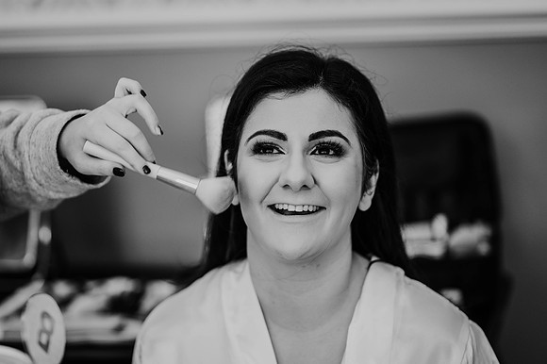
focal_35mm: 85
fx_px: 1291
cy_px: 182
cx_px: 274
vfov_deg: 16.1
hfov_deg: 23.9
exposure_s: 1/160
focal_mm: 85
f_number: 1.8
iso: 1250
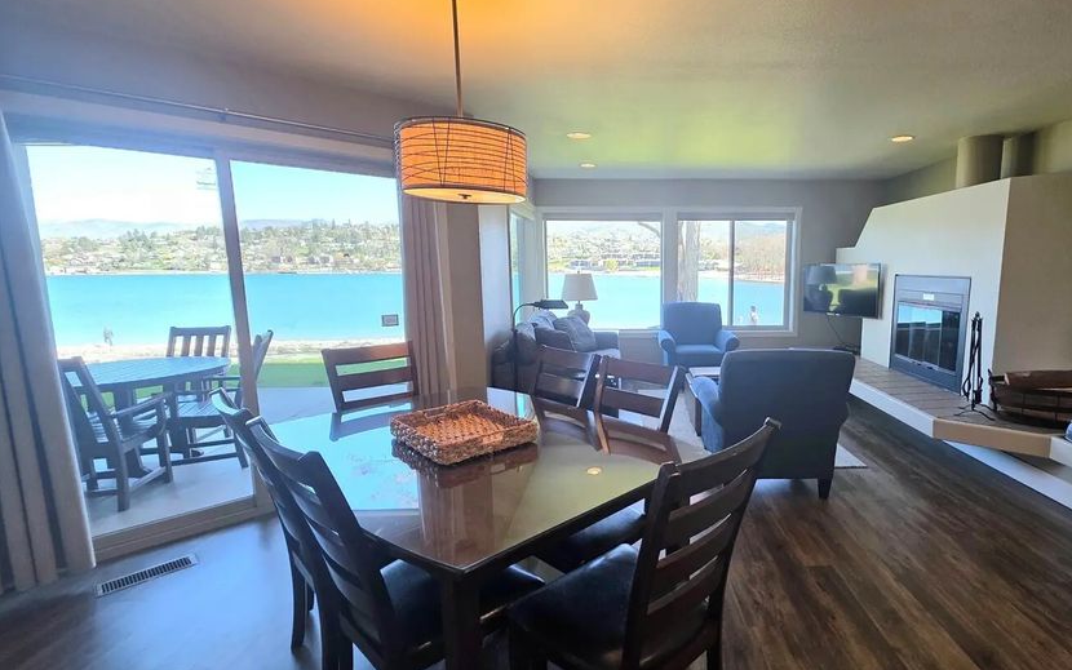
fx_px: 497
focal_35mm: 17
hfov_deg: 93.2
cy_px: 342
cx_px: 639
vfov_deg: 68.0
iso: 80
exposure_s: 1/120
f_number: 1.9
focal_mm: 2.2
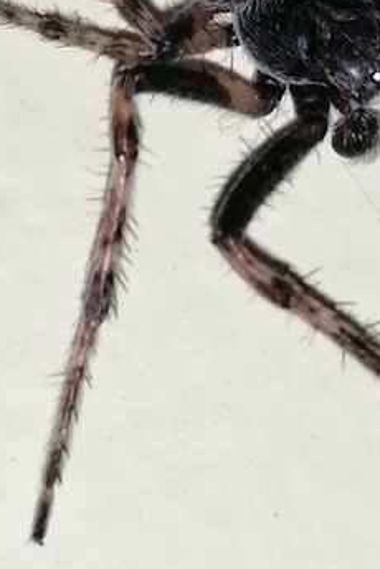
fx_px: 3151
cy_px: 112
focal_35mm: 199
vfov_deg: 10.3
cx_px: 377
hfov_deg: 6.9
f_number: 1.8
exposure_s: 1/90
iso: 64
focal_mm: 3.46
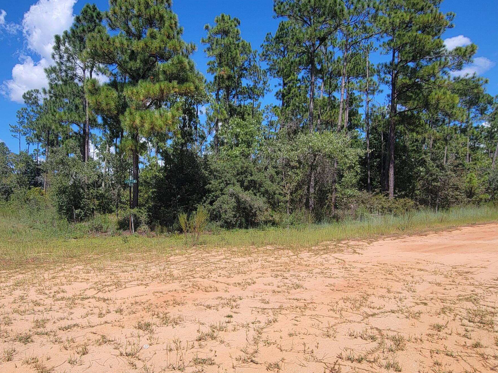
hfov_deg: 75.5
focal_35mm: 22
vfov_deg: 61.1
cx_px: 198
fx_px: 317
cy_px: 184
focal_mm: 2.2
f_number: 2.2
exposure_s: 1/1962
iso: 50
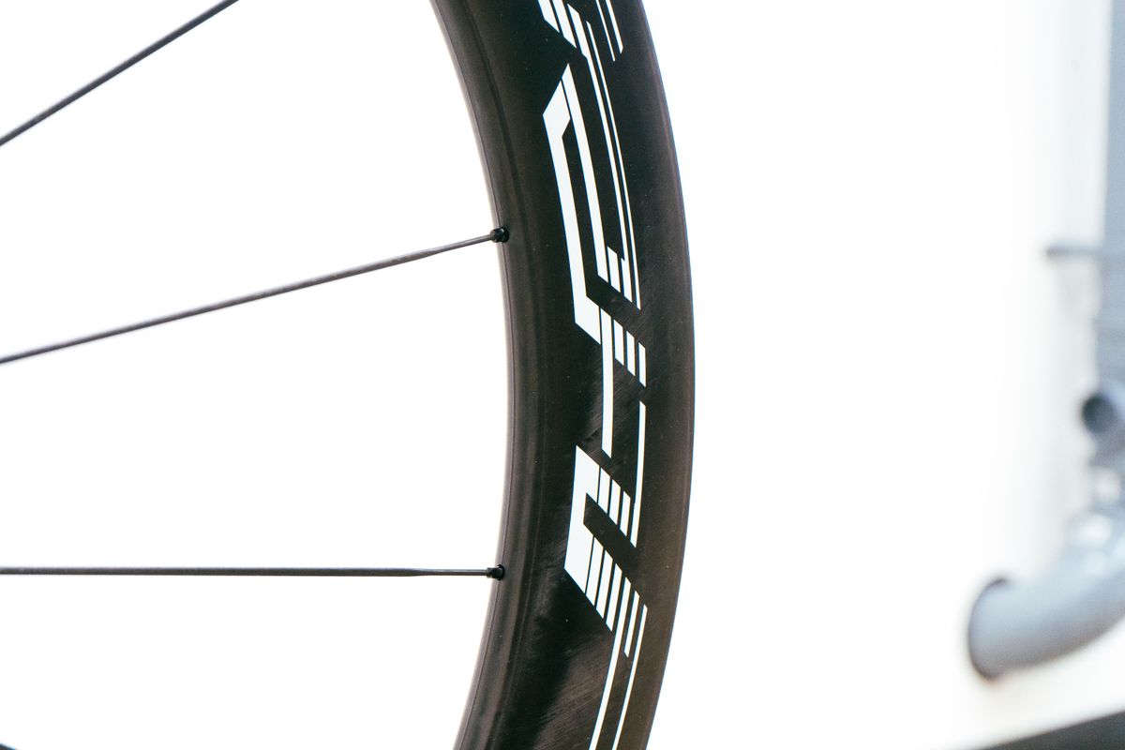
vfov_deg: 19.5
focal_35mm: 70
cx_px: 562
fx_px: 2187
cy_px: 375
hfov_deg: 28.8
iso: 4000
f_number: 8
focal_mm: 70
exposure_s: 1/125
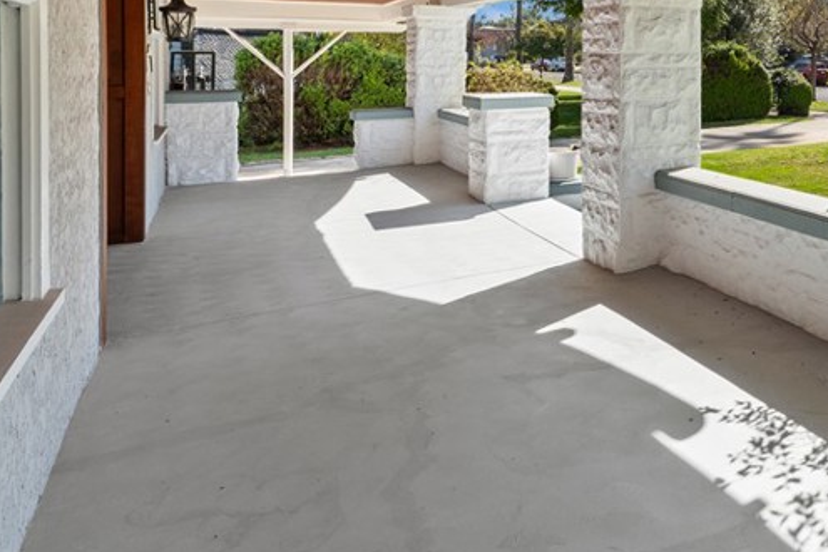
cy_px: 61
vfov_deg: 39.4
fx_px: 713
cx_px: 788
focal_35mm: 31
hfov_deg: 51.1
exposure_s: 1/40
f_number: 10
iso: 100
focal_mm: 10
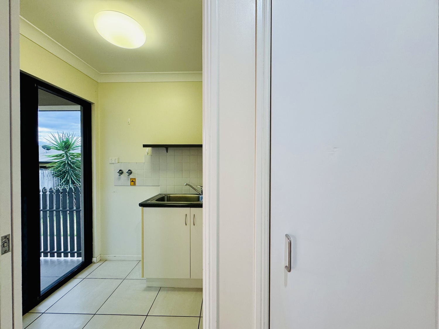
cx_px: 220
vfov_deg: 85.7
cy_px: 164
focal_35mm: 14
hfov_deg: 102.1
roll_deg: +0.5
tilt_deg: -0.9
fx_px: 178
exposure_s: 1/100
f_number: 2.2
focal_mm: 2.22
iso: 160
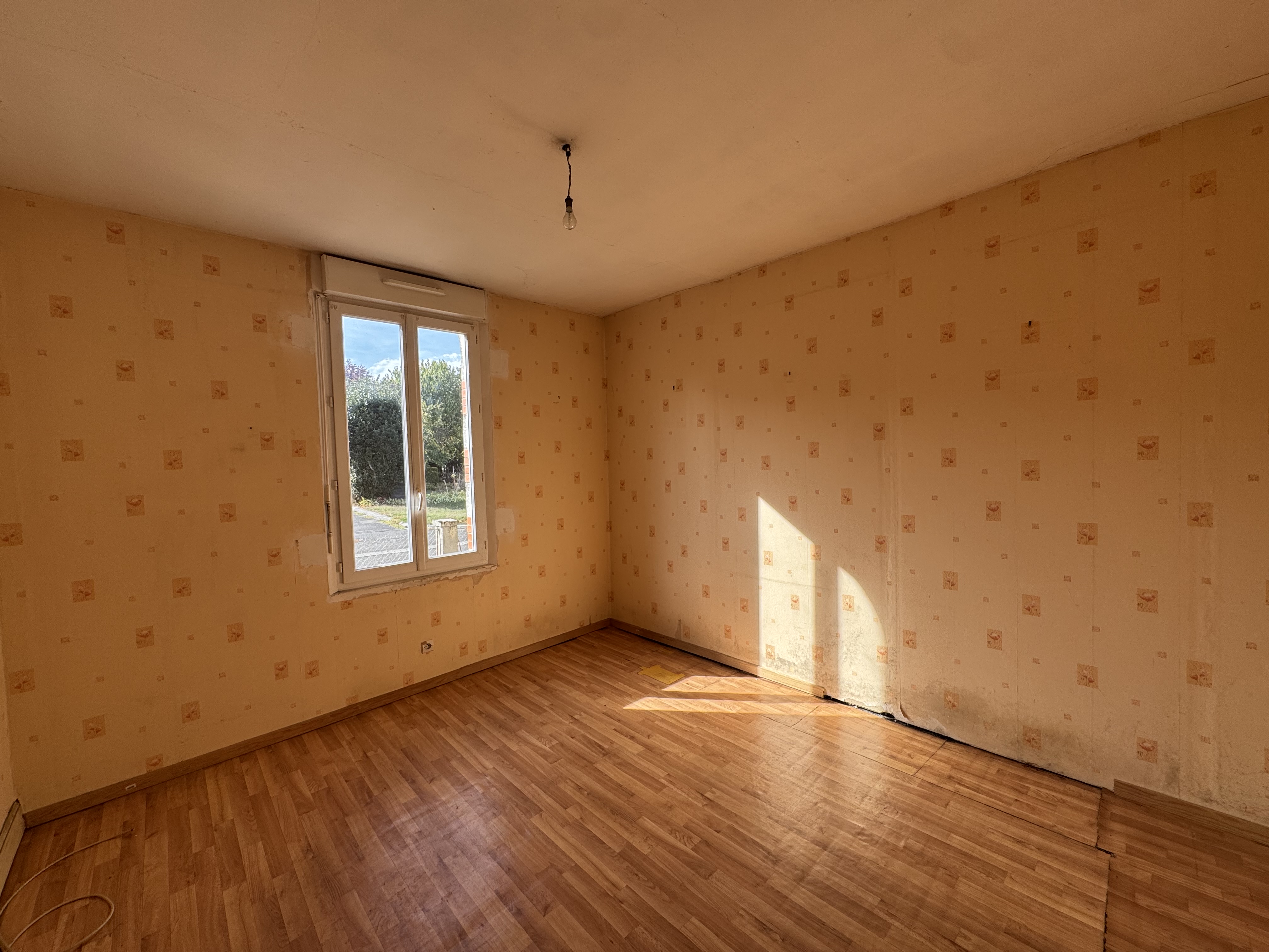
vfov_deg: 85.7
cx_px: 634
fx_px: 513
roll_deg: +2.0
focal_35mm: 14
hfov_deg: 102.1
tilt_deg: -2.6
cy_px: 476
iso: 40
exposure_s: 1/238
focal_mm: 2.22
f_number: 2.2
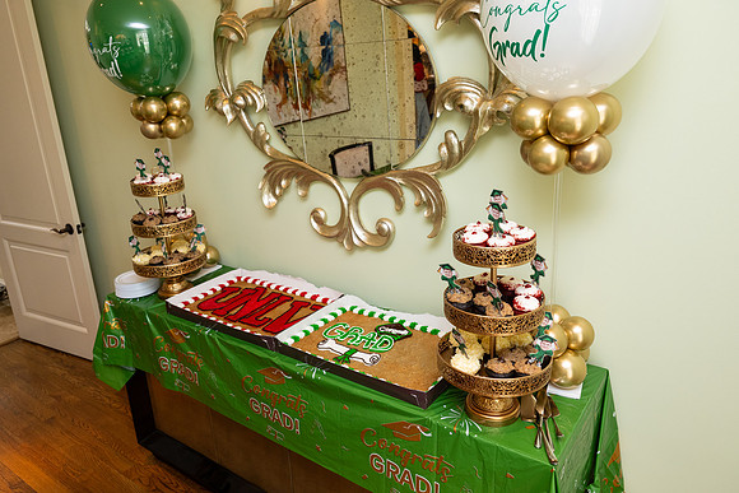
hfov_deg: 68.4
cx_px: 370
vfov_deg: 48.8
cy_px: 246
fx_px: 544
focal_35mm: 26
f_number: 5.6
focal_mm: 26.5
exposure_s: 1/60
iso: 800
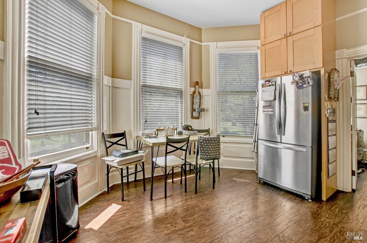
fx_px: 153
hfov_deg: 100.5
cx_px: 184
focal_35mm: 15
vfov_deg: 77.1
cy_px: 122
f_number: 7.1
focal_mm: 10
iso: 100
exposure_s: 1/40
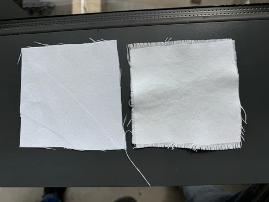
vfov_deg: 56.8
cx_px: 134
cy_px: 101
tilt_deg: -84.1
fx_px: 187
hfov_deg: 71.6
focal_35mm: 24
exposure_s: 1/2959
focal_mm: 6.76
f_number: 1.78
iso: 80
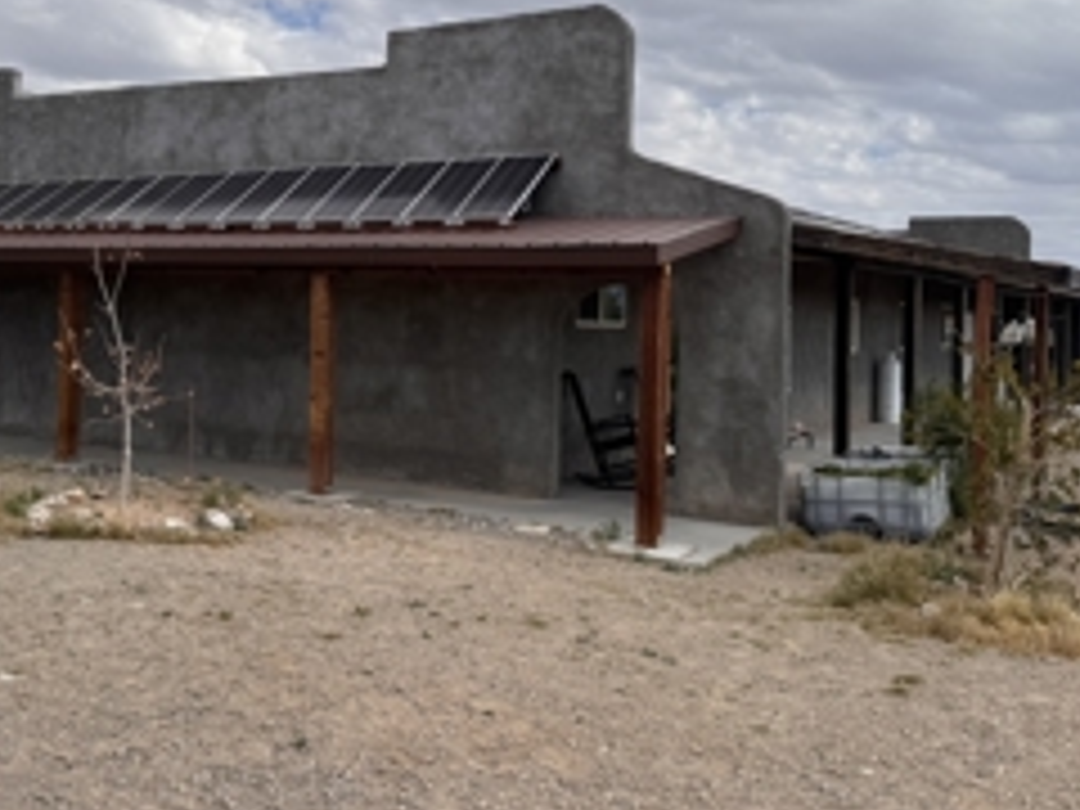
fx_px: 1248
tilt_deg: -0.4
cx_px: 400
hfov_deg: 46.4
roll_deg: -1.5
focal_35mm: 40
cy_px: 288
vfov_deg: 35.7
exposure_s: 1/6410
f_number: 1.78
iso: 80
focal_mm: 6.76
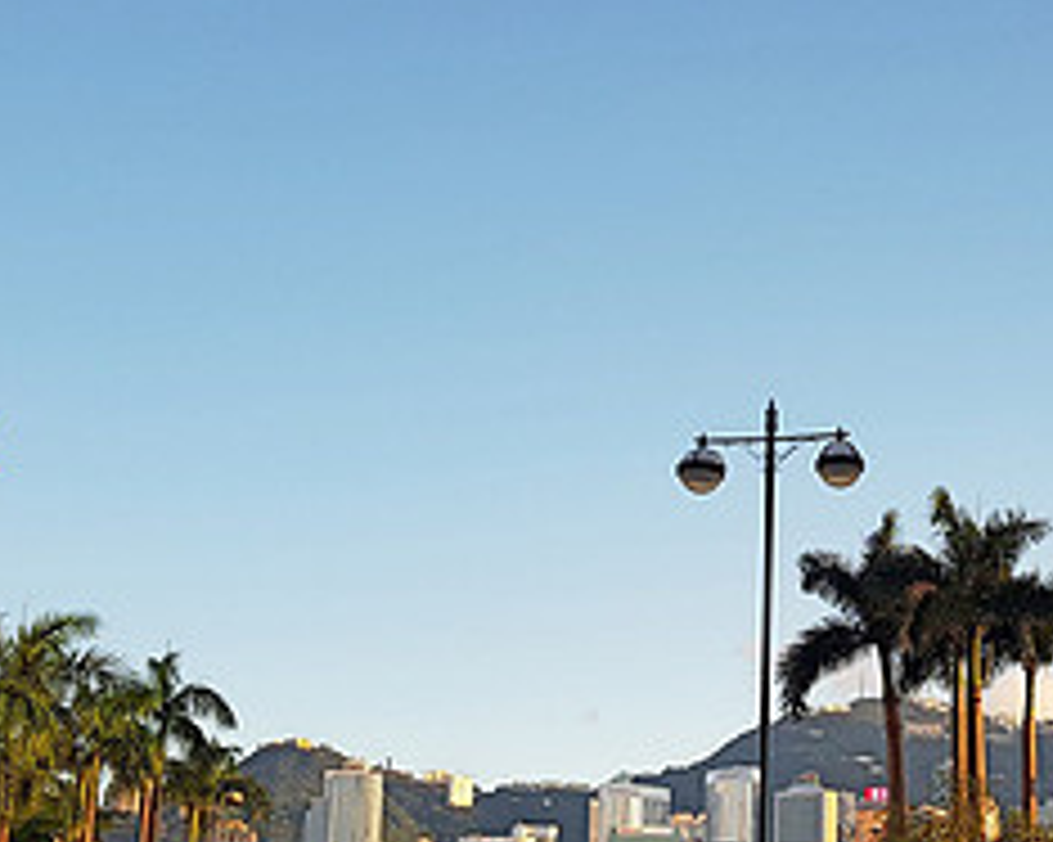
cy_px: 669
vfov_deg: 23.8
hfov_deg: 28.9
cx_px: 932
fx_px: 1963
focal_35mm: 63
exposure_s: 1/494
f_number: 1.7
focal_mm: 4.2
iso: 40
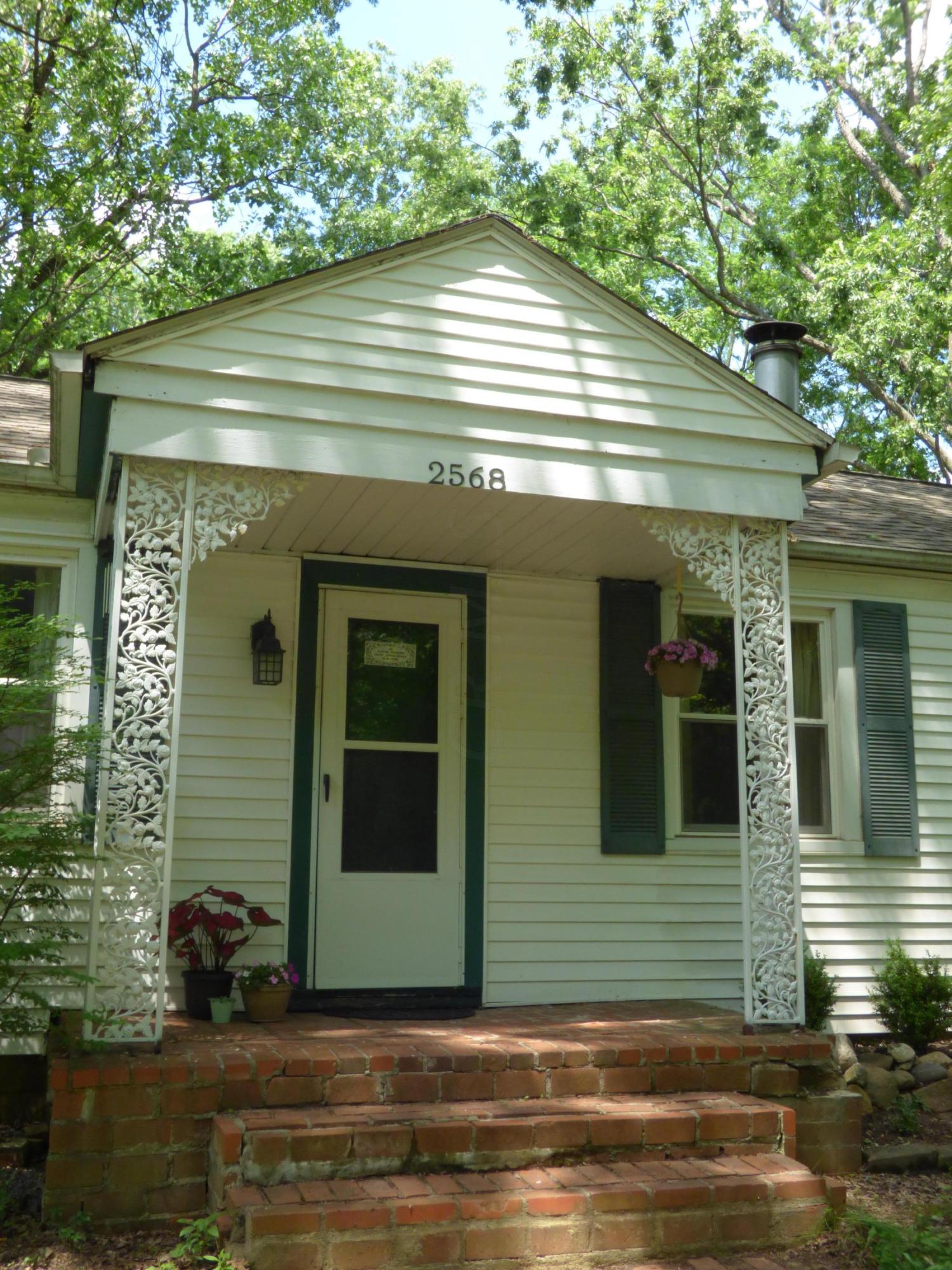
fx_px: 1320
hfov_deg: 39.7
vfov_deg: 51.4
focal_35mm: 36
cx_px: 476
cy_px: 635
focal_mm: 6.47
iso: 200
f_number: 5.6
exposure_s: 1/200
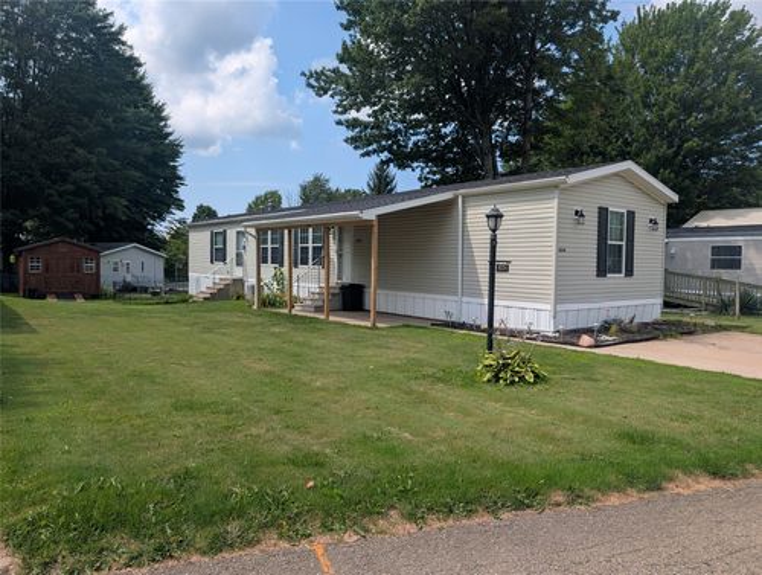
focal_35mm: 24
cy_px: 288
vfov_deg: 57.0
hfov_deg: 71.5
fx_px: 529
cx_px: 381
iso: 21
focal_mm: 6.9
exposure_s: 1/1314
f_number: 1.68
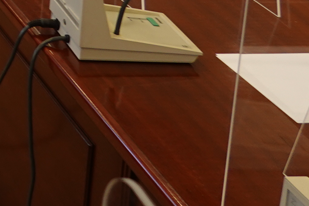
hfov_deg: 13.2
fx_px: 1107
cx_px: -356
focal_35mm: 129
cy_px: -262
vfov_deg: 9.6
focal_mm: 9
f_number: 2.8
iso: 160
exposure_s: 1/30
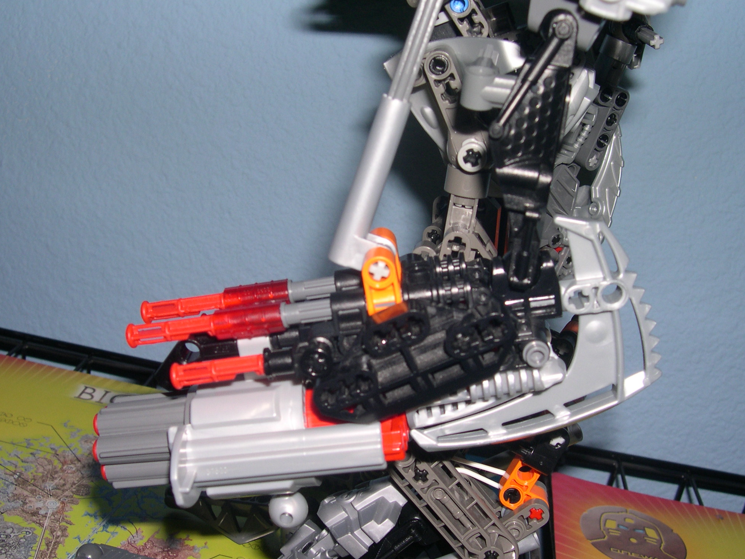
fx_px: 947
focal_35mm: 44
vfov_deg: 32.9
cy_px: 285
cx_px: 341
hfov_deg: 42.9
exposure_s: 1/60
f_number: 7.6
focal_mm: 8
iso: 100
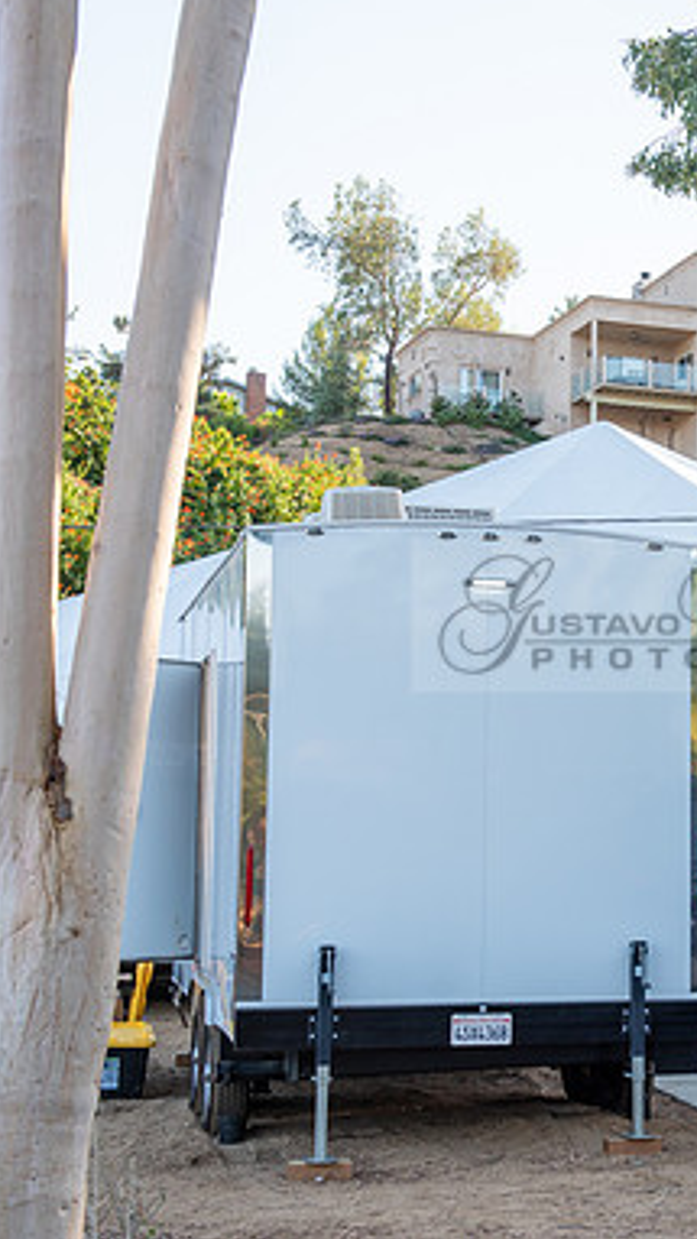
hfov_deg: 16.9
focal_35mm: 70
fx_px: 2299
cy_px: 615
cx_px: 694
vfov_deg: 30.1
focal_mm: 44
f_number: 7.1
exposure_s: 1/200
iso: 200
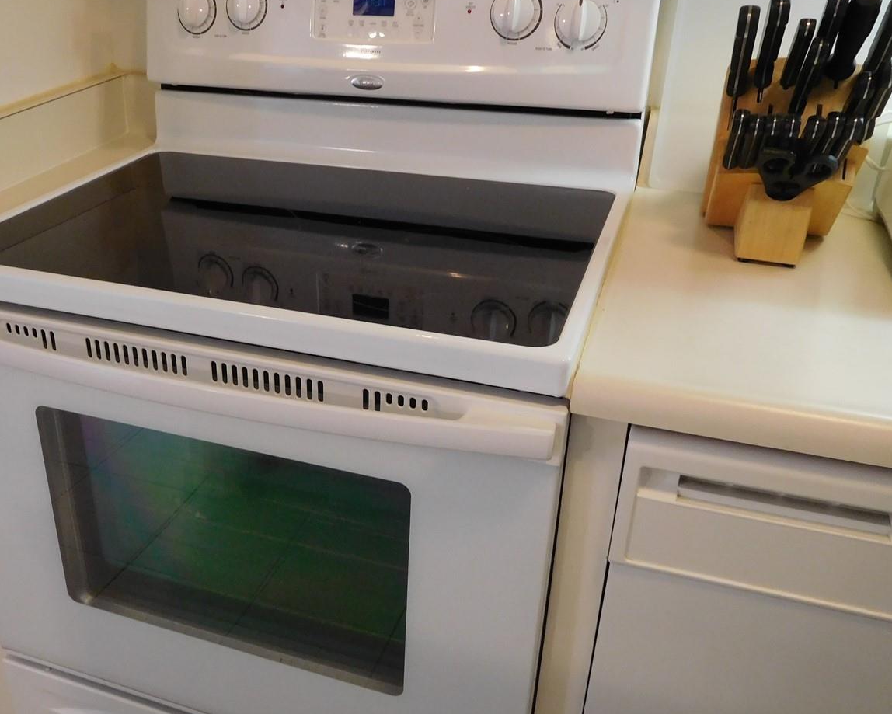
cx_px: 322
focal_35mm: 34
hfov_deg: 52.1
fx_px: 898
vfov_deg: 43.3
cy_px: 380
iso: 280
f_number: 3.4
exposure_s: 1/30
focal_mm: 4.5
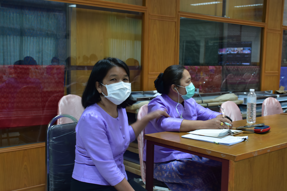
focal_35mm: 48
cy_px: 96
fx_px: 383
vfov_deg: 28.1
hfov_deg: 41.1
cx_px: 144
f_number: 6.3
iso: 560
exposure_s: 1/15
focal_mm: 32
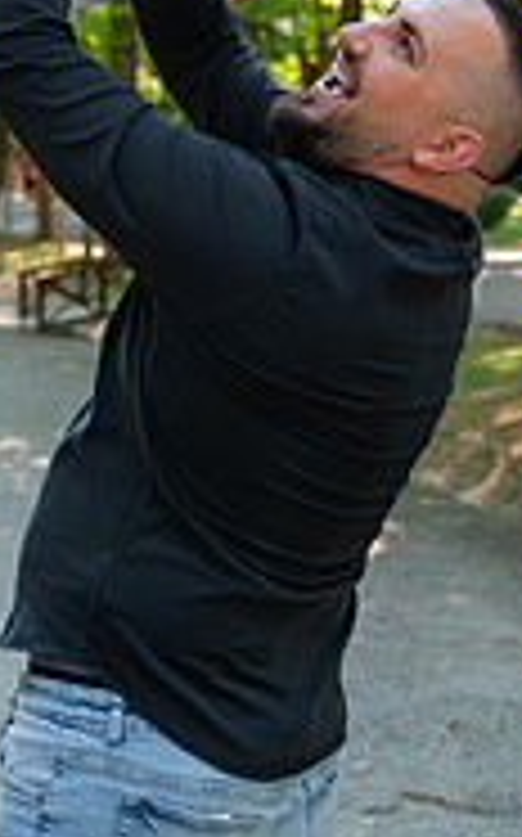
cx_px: -62
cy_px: 292
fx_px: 2530
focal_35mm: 111
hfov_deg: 11.6
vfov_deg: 18.7
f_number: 2.8
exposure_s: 1/320
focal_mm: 30
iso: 320
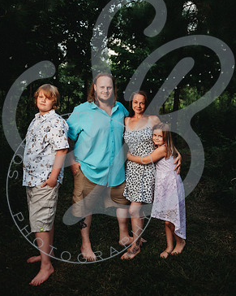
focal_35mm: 36
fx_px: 314
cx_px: 118
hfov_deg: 41.1
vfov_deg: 50.1
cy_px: 126
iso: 100
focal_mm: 31
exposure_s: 1/320
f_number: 2.8
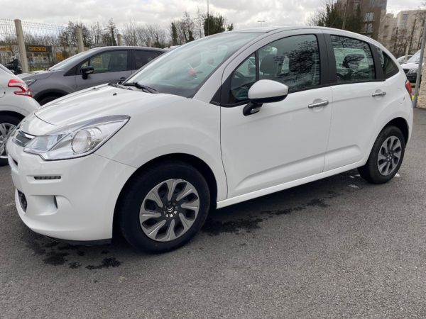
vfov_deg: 53.1
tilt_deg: -16.9
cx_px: 213
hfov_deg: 67.3
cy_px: 160
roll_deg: +0.6
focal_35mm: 26
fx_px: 320
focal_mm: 4.25
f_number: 1.8
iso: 32
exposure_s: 1/549
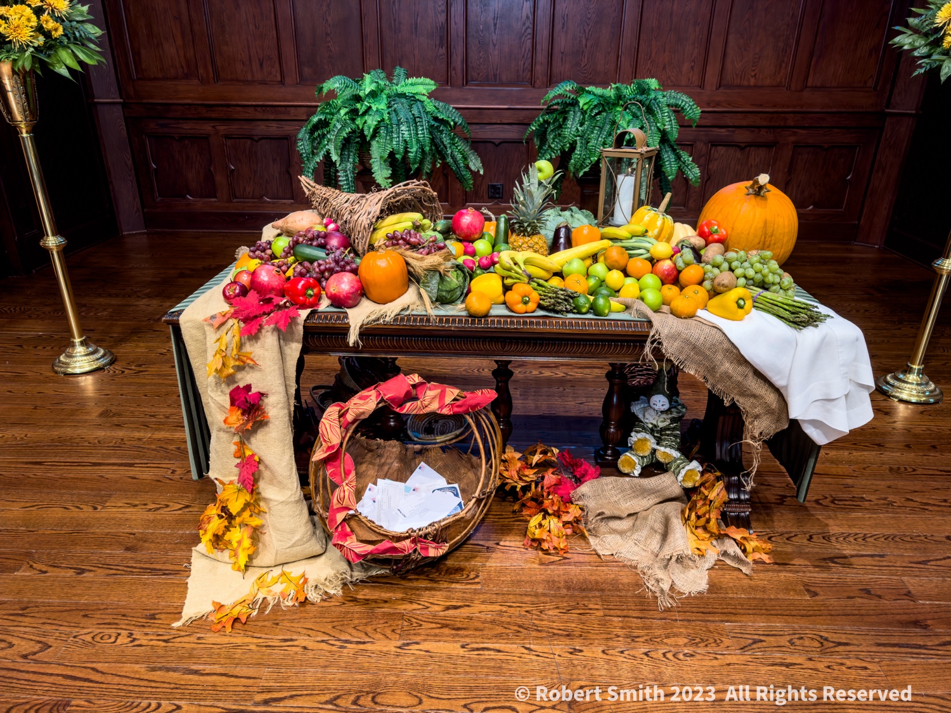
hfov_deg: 71.6
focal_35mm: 24
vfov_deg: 56.8
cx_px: 476
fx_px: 659
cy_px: 356
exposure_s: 1/120
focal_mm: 6.86
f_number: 1.8
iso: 125
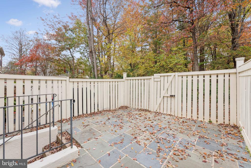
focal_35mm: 14
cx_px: 126
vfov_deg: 81.2
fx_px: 98
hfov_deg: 104.2
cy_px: 84
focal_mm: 14
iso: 200
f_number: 8
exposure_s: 1/160
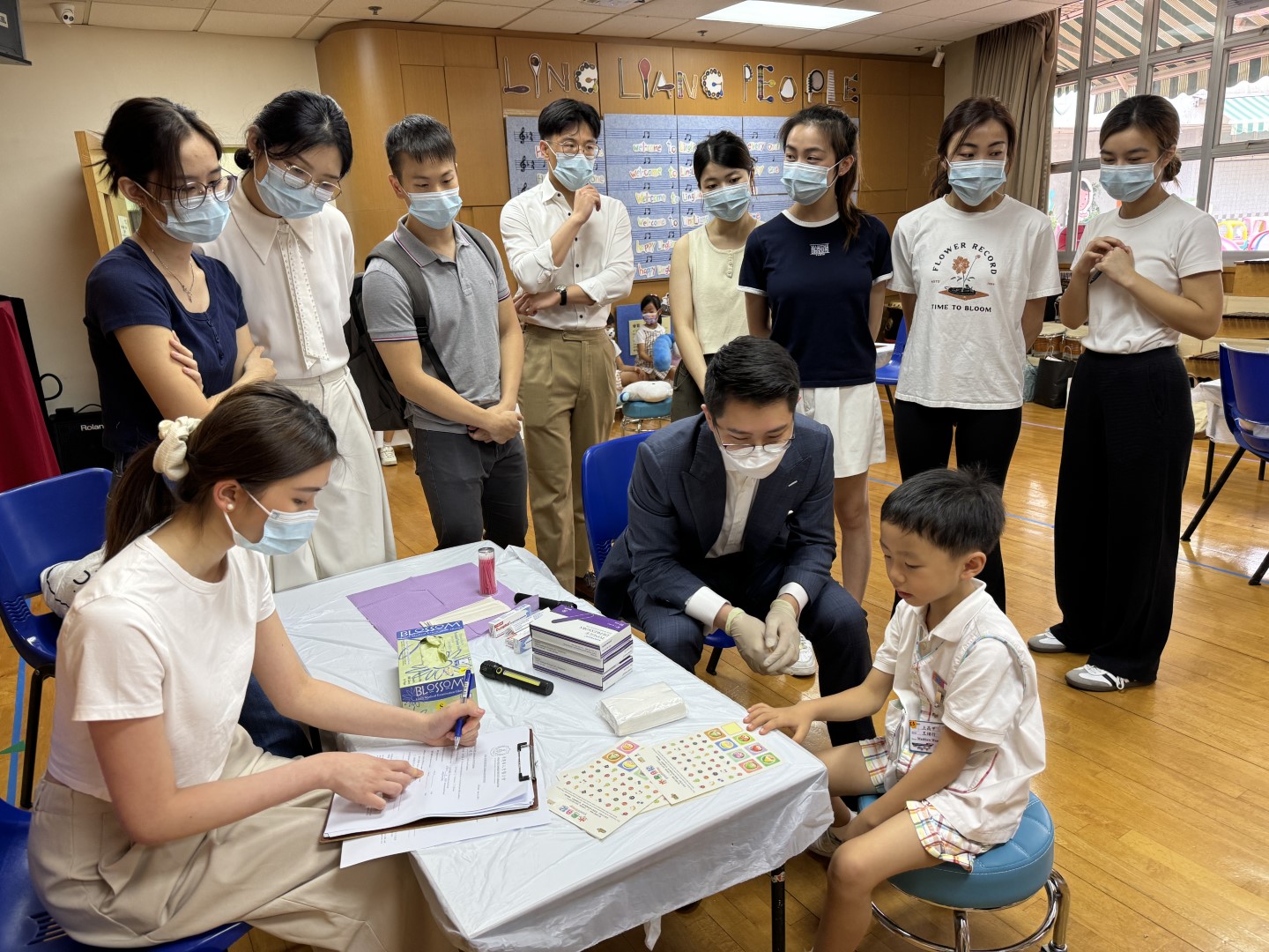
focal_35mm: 24
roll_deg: +3.4
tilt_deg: -14.8
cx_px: 634
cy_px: 476
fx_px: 880
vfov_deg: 56.8
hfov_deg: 71.6
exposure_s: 1/50
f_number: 1.78
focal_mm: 6.76
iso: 125
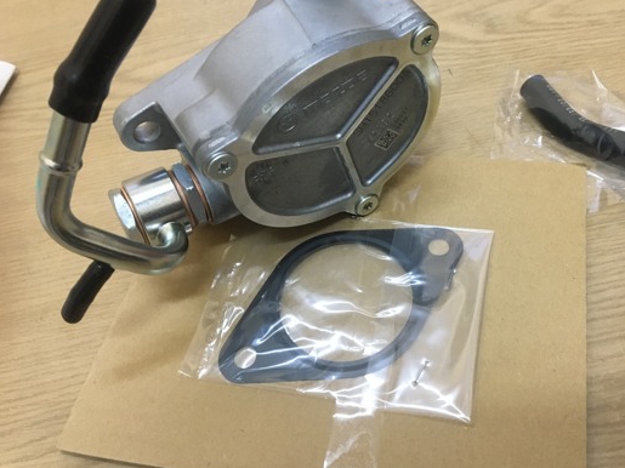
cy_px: 224
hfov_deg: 51.0
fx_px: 650
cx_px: 374
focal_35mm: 36
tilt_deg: -52.5
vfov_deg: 39.6
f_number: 2.2
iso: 200
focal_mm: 4.15
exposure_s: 1/25
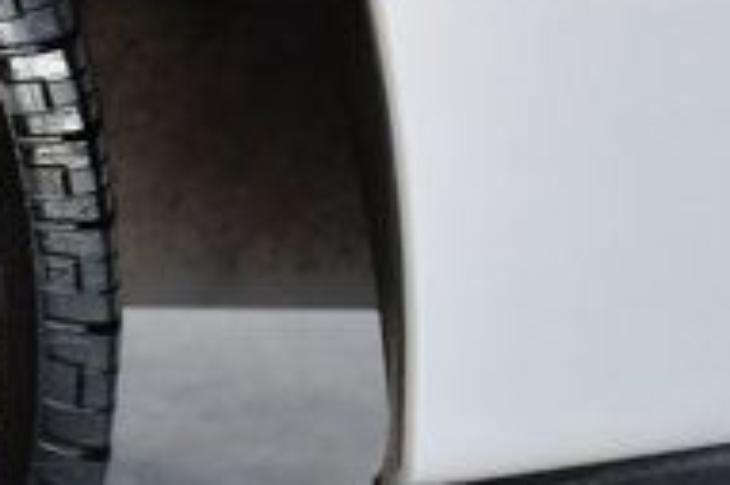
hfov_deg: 5.0
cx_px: -971
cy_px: 206
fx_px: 8144
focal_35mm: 402
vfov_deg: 3.4
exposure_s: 1/125
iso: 400
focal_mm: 50
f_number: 6.3
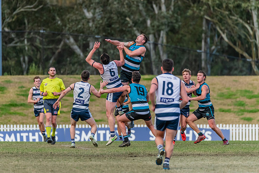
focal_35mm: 479
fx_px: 3443
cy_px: 74
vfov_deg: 2.9
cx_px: 112
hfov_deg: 4.3
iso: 2200
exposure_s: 1/2000
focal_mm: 420
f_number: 6
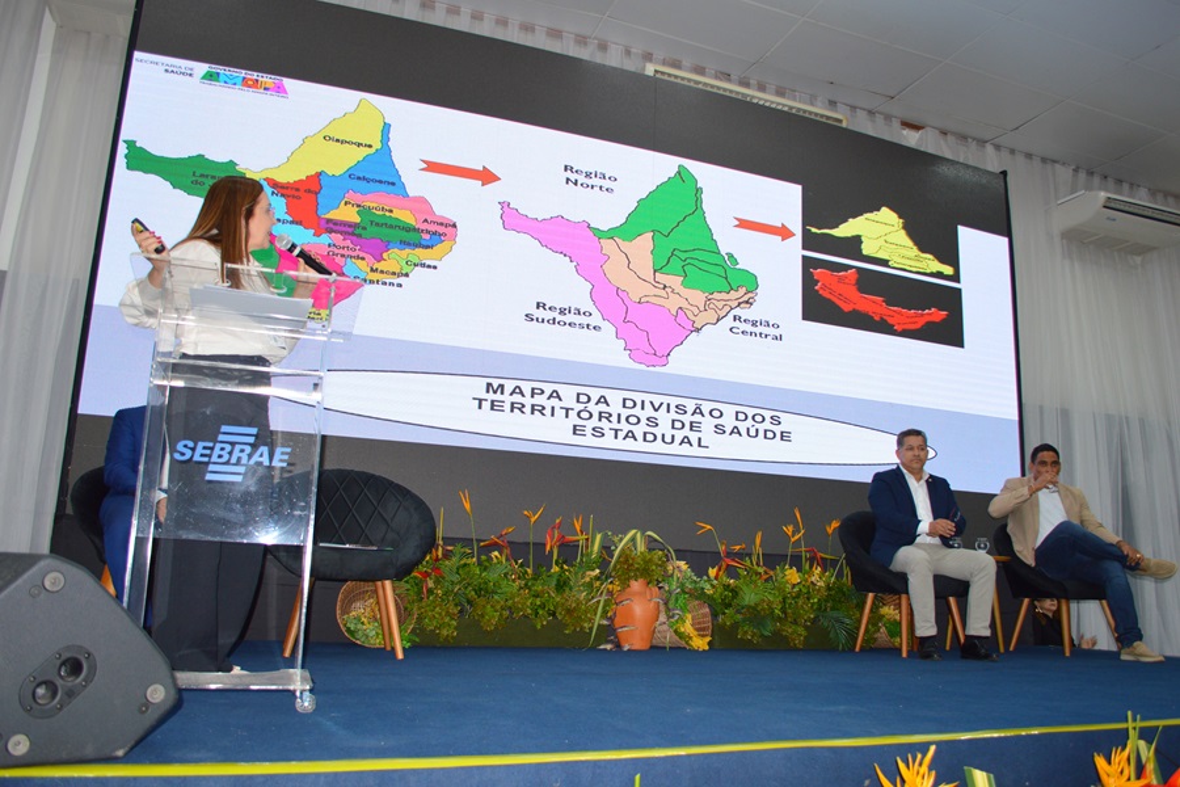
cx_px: 590
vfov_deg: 47.9
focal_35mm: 27
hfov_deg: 67.4
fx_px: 885
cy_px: 394
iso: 400
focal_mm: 18
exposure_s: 1/60
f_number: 3.5
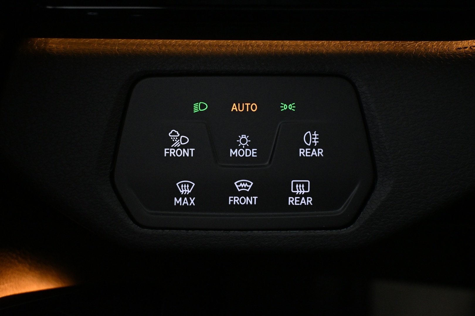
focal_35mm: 47
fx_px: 623
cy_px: 158
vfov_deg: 28.5
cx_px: 238
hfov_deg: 41.7
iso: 4000
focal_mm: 31.5
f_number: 5
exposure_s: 1/50
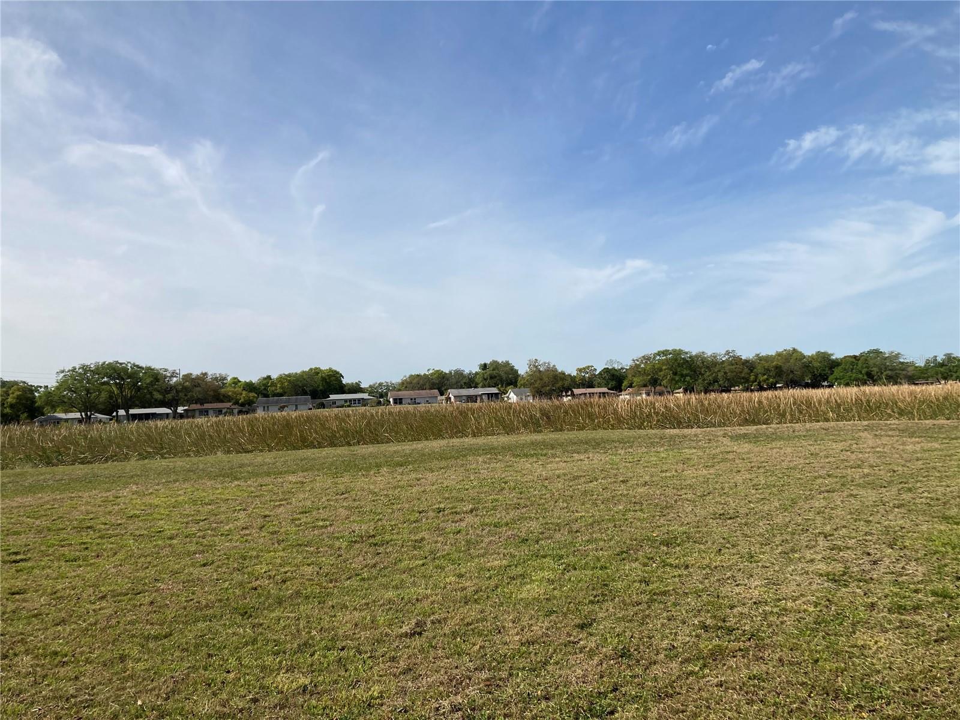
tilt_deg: +7.0
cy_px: 360
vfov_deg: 49.7
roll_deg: +2.6
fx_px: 777
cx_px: 480
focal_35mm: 28
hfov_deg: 63.4
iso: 25
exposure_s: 1/3205
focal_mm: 3.99
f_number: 1.8
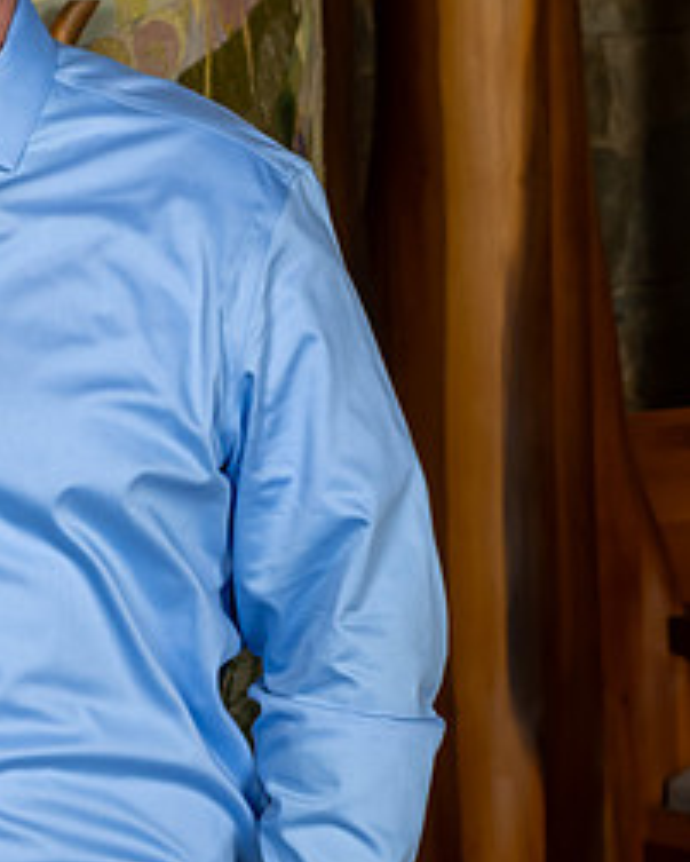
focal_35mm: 202
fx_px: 5153
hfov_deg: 7.6
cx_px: -272
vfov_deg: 9.5
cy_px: 262
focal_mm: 50
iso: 640
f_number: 7.1
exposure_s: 1/200
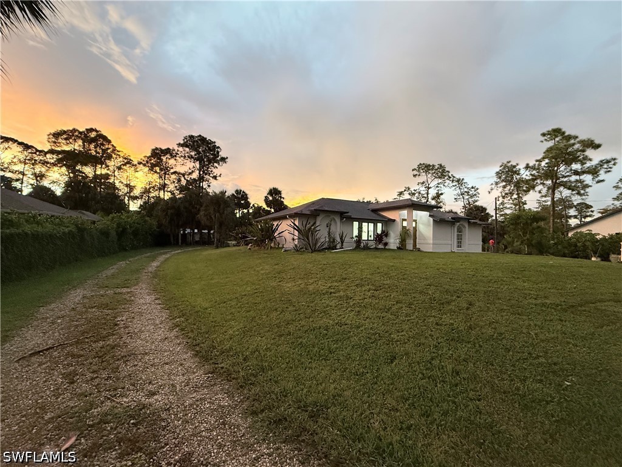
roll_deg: -1.7
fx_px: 252
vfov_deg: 85.7
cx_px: 311
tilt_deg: +2.5
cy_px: 234
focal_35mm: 14
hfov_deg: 102.1
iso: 400
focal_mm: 2.22
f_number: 2.2
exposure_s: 1/60
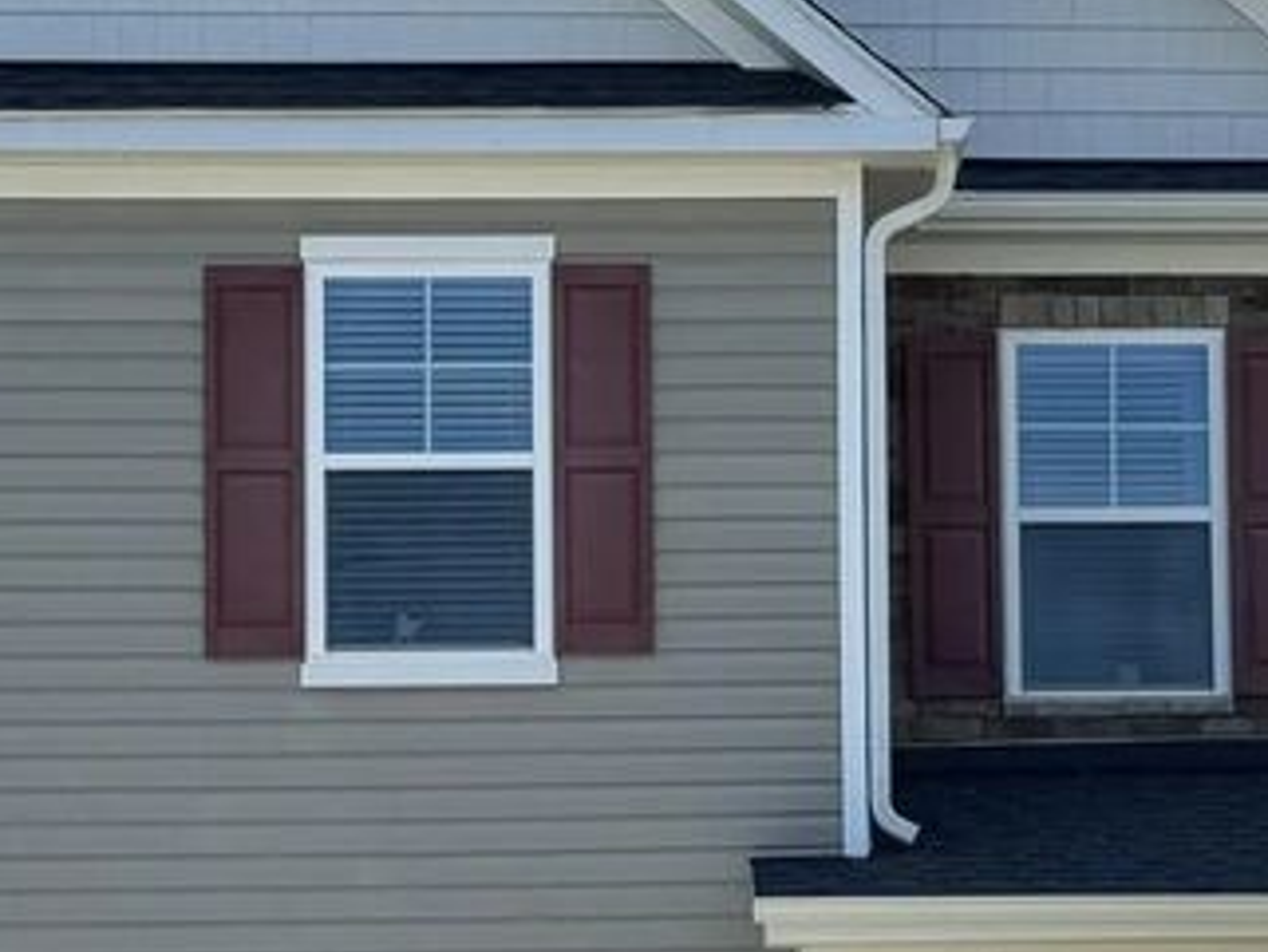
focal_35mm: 153
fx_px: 5607
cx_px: 912
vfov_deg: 9.7
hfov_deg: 12.9
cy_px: 727
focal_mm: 6.76
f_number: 1.78
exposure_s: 1/2717
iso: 64
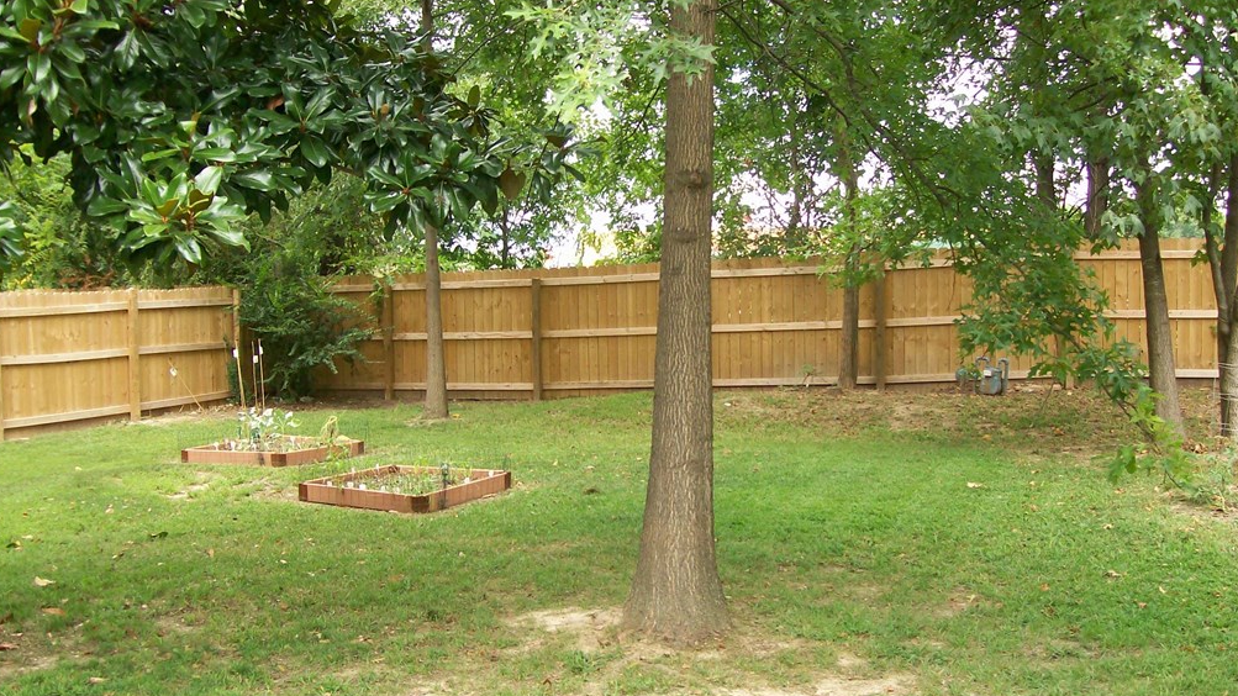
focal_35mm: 40
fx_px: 1313
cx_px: 616
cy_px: 373
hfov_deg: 50.5
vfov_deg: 29.7
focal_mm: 6
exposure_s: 1/171
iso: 80
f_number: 2.7
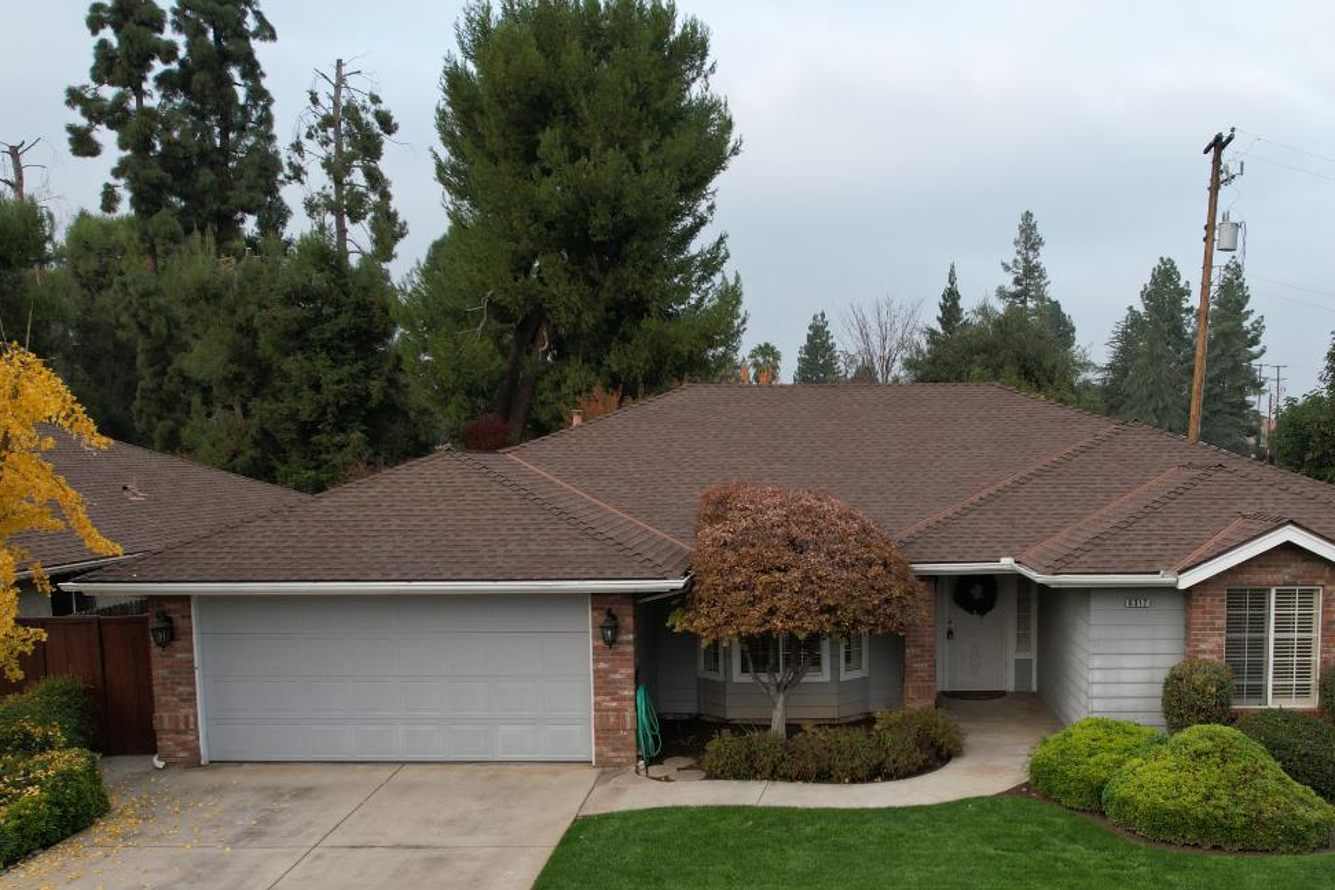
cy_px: 589
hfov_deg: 55.4
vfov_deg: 38.5
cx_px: 804
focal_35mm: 34
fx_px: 1261
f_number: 2.8
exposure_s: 1/400
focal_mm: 8.38
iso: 110
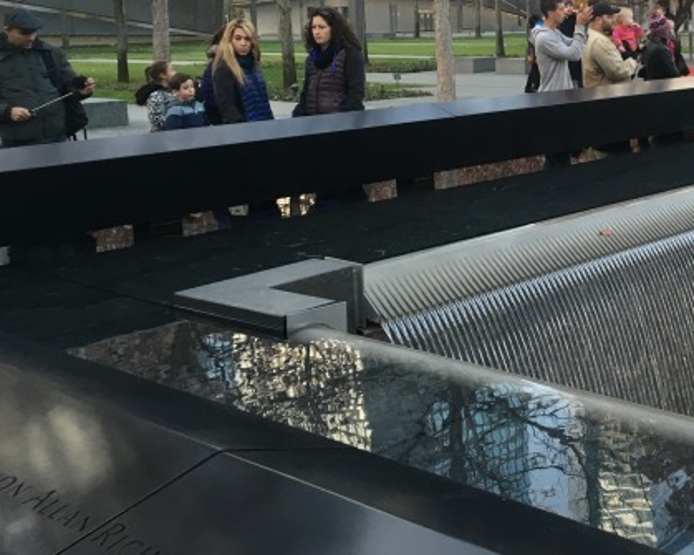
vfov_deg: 27.7
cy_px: 144
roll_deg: +1.7
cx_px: 651
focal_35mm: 54
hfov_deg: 32.6
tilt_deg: -5.9
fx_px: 1109
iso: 64
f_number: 2.2
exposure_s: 1/30
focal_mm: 4.15
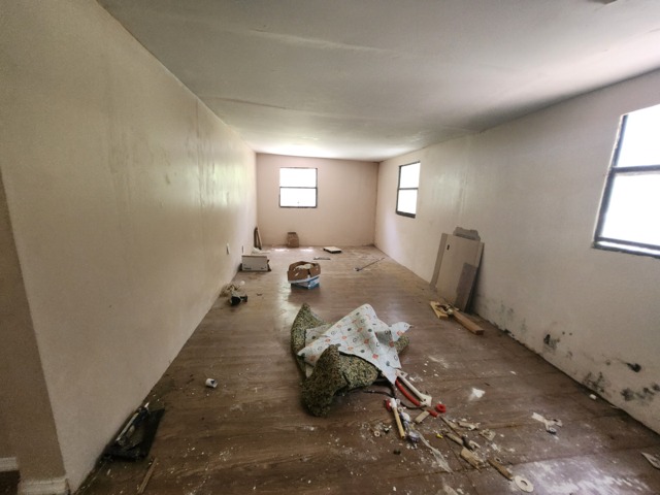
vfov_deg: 89.9
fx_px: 248
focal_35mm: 13
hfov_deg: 106.2
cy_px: 248
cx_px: 330
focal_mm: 1.7
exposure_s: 1/40
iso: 400
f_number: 2.2
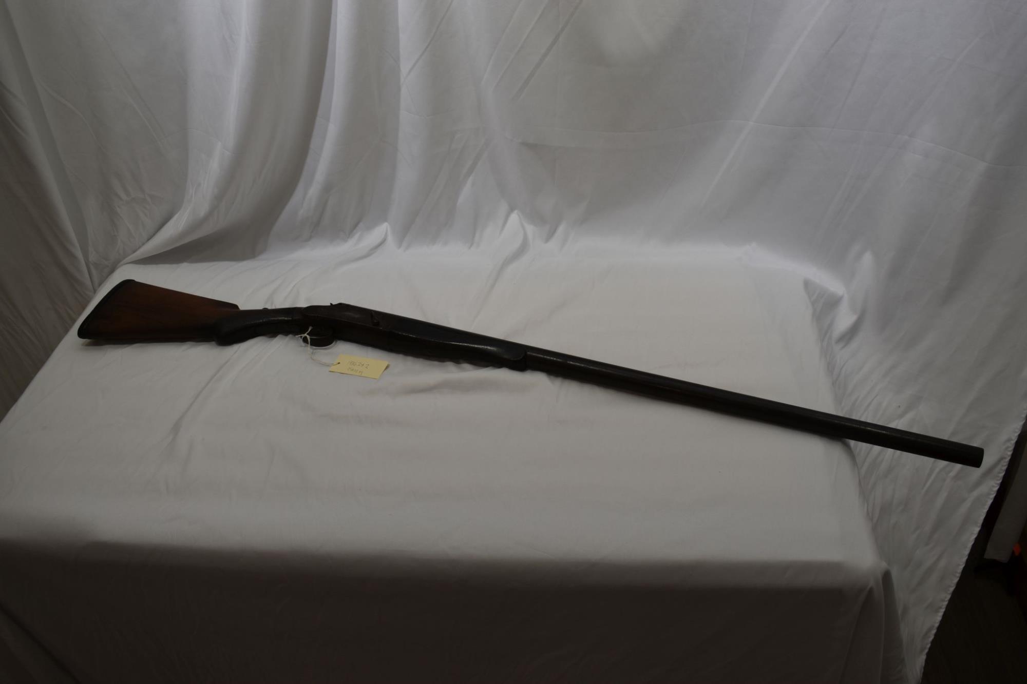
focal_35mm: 30
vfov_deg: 43.6
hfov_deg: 61.9
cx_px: 514
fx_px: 856
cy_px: 342
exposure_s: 1/125
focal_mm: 20
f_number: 5.6
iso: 200
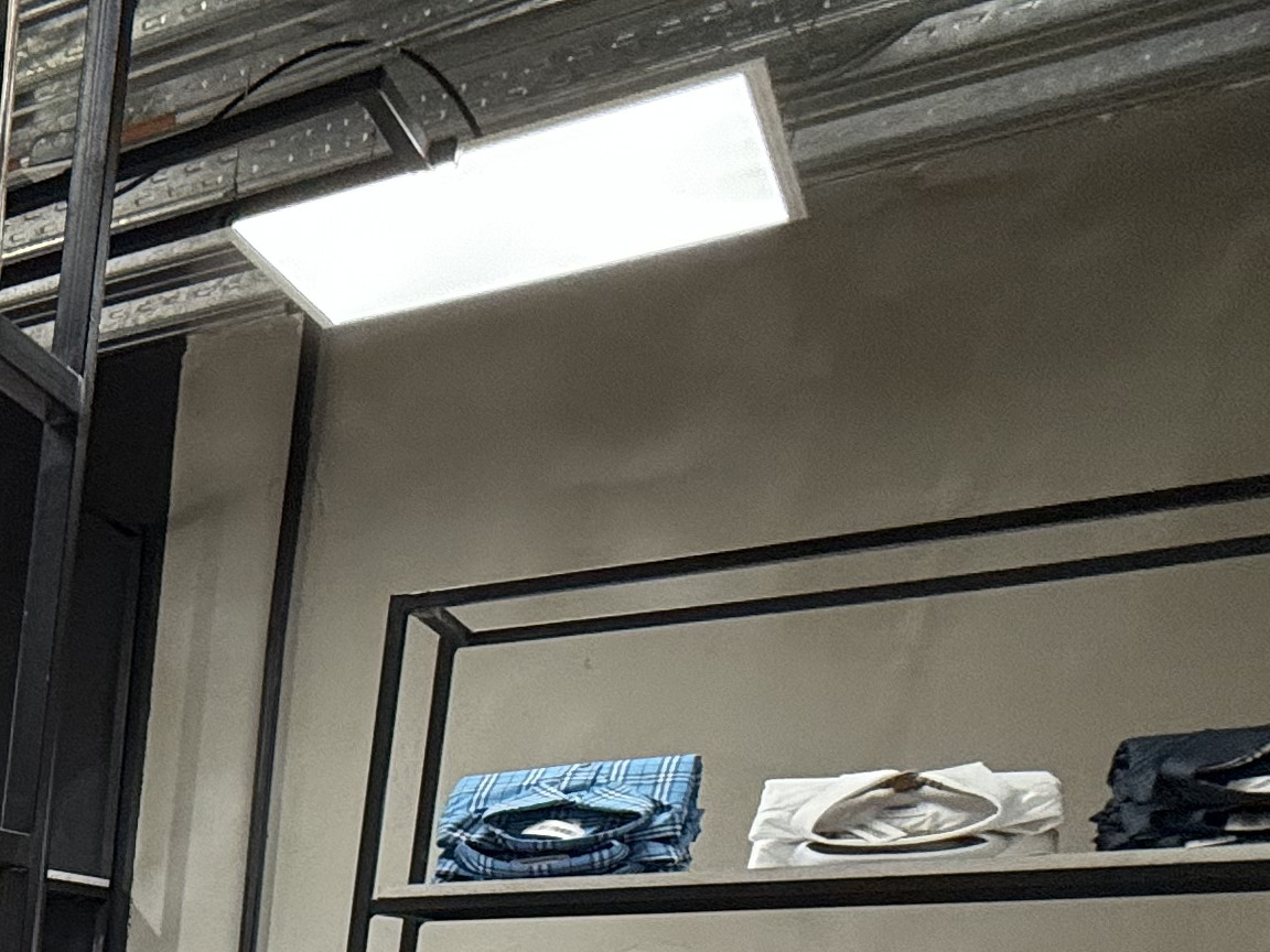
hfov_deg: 25.3
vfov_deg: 24.0
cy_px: 1393
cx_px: -776
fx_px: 1798
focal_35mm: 49
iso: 100
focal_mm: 2.22
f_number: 2.2
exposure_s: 1/120
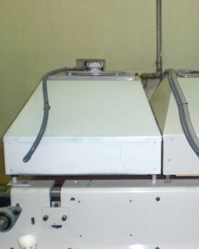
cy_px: 124
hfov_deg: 29.6
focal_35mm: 50
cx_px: 158
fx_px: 368
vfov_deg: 37.3
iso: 800
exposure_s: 1/60
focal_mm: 6.3
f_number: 3.1
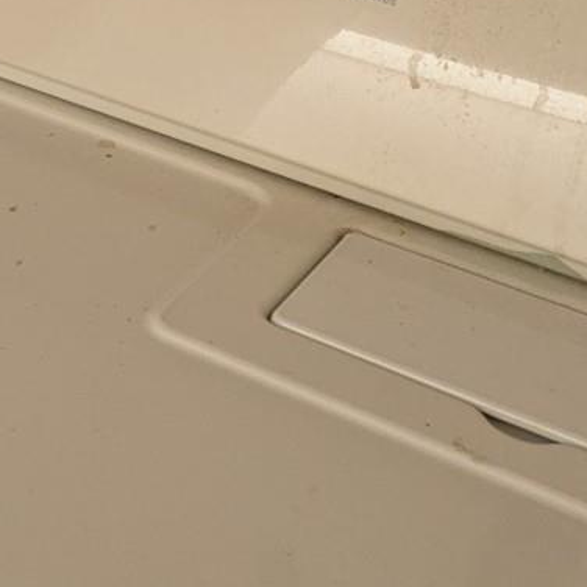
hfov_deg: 16.7
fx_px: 1803
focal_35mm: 94
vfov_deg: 17.8
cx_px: -301
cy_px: -61
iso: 396
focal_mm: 5.43
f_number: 1.89
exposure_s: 1/40
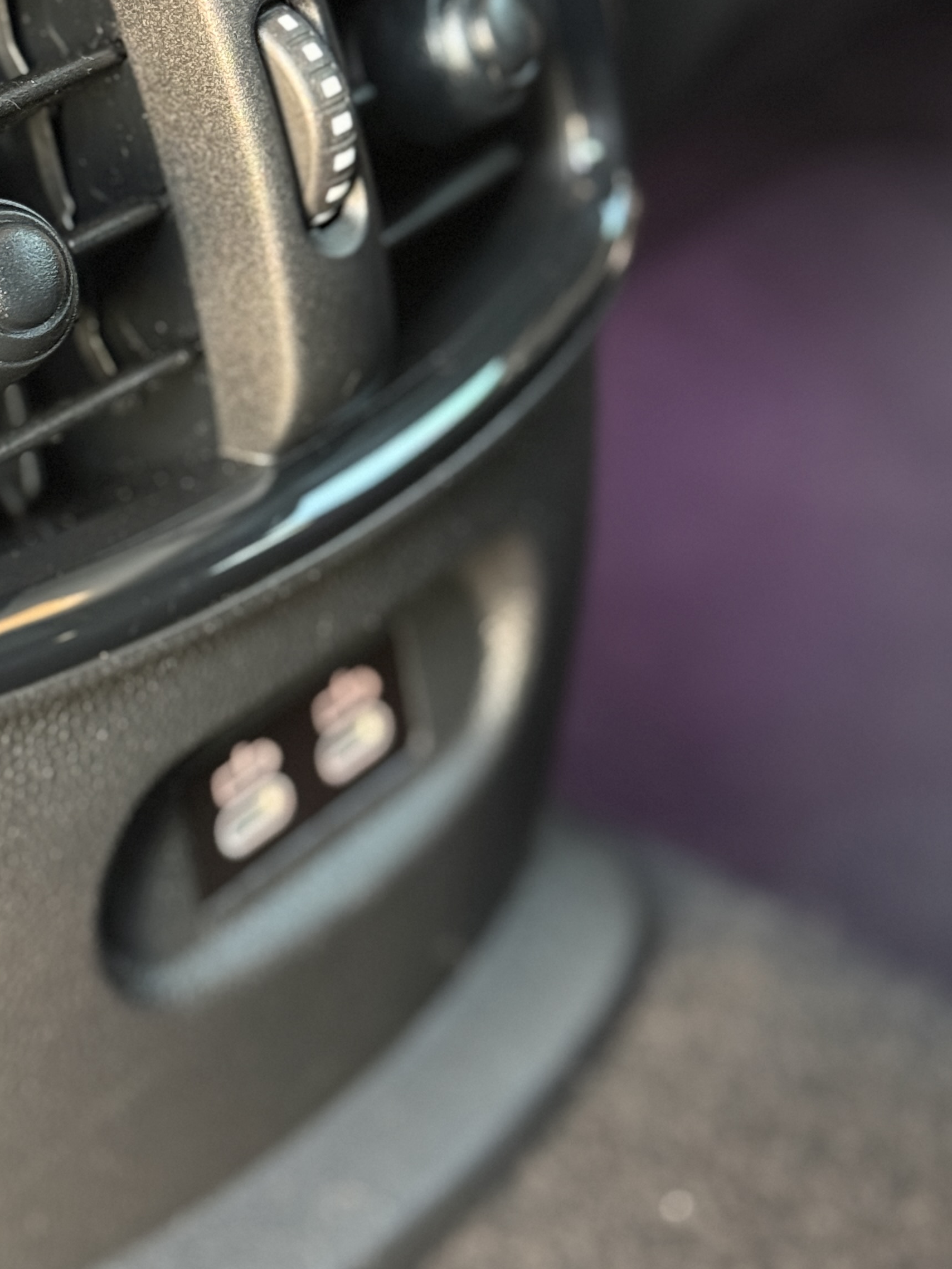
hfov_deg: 17.2
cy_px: 342
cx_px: 155
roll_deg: +1.5
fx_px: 3117
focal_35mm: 85
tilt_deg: -29.3
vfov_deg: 22.8
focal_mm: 6.76
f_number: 1.78
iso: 640
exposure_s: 1/28
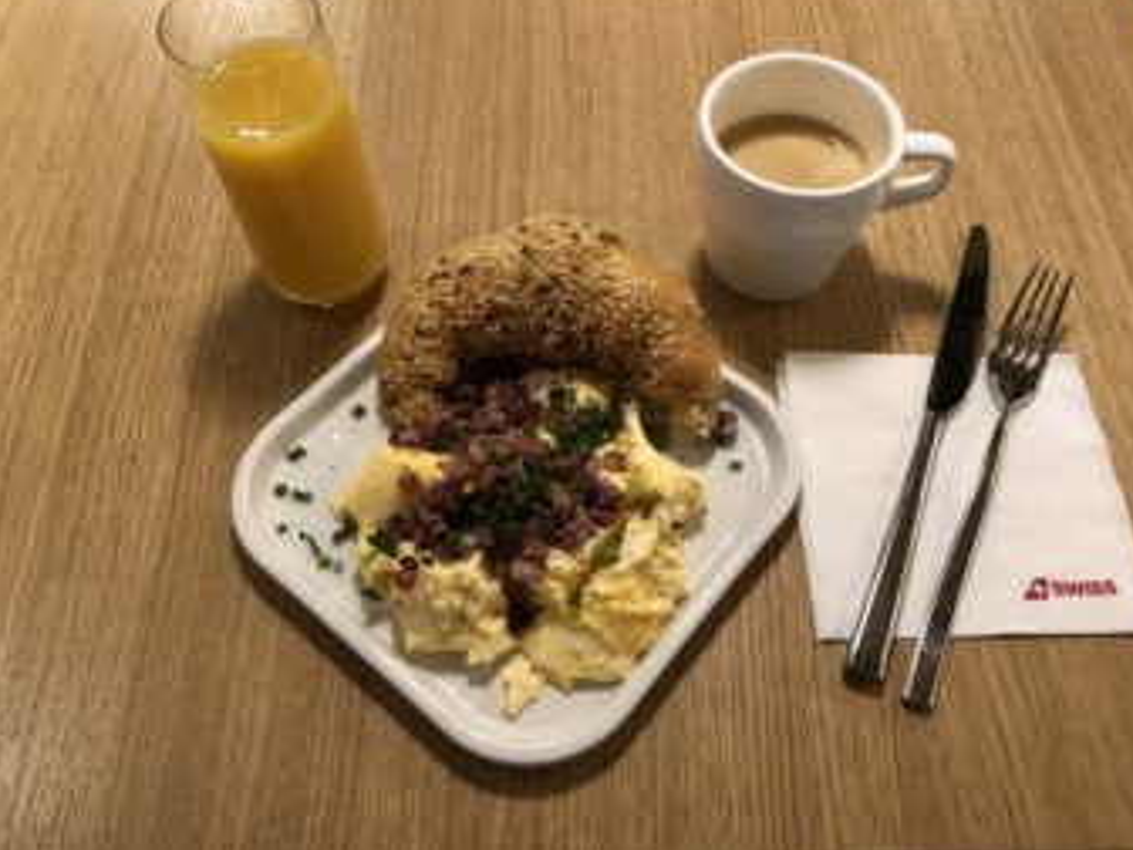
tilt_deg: -59.4
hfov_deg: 59.9
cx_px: 590
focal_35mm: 30
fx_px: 982
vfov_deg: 46.8
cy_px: 408
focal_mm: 4
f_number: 1.8
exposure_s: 1/17
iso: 100
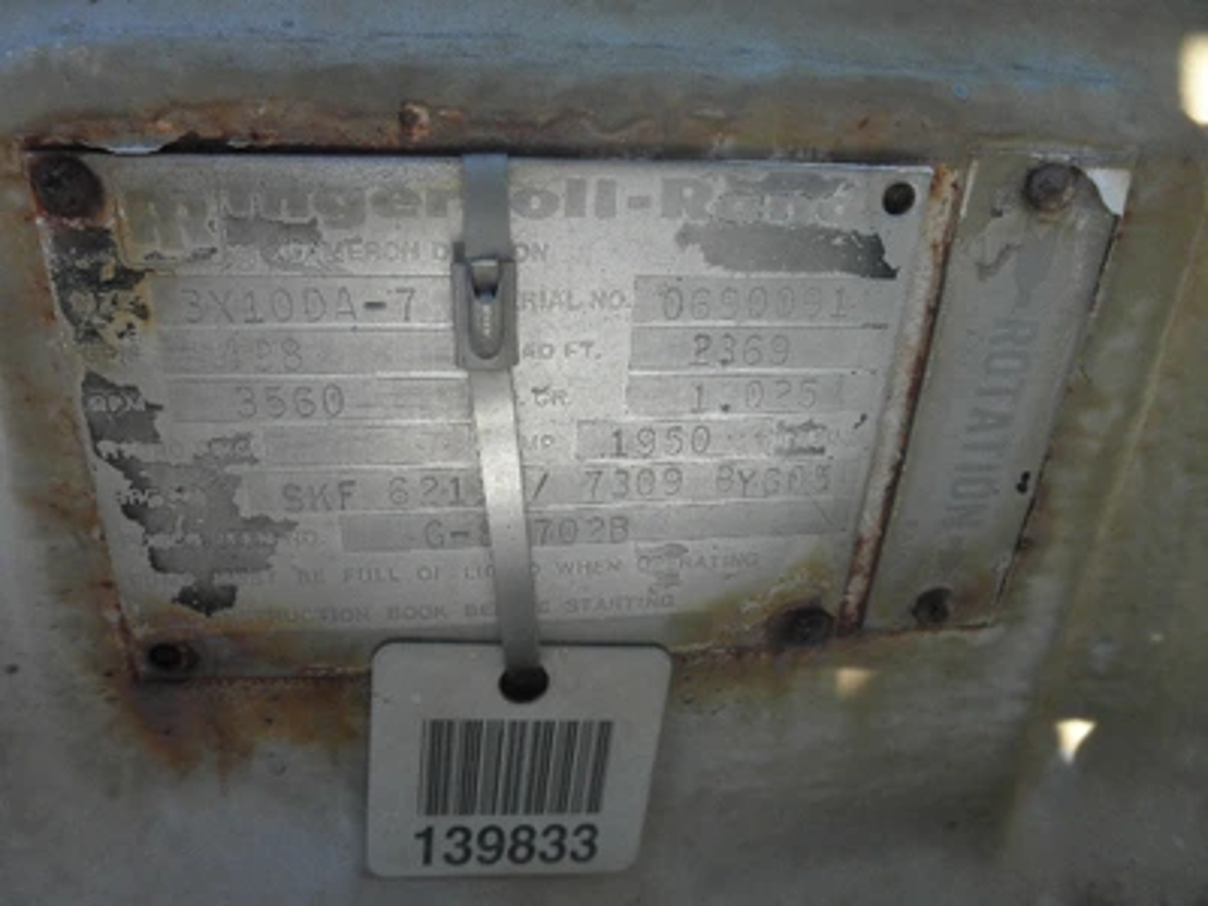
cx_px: 604
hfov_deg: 63.4
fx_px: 977
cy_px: 453
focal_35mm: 28
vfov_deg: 49.7
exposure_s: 1/320
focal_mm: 5
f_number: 3
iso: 64
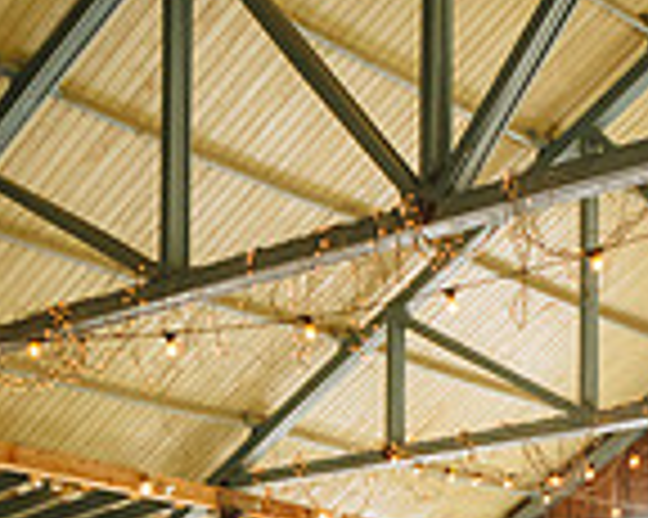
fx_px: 1744
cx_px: 180
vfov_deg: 15.4
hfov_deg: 20.9
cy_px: 804
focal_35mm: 91
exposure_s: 1/200
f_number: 4
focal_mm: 24
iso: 1000
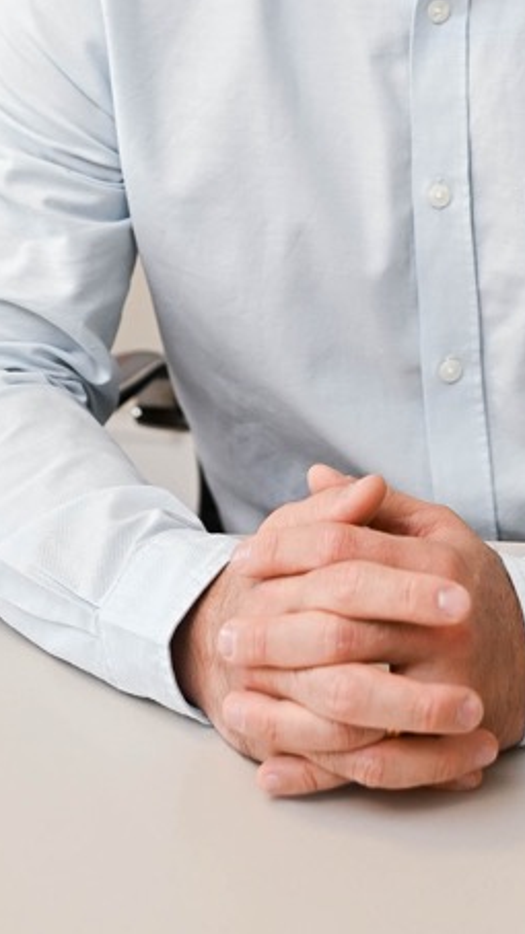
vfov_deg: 20.5
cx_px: 416
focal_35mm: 97
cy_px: -197
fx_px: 2403
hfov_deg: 12.4
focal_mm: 35
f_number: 2.8
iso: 320
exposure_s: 1/200
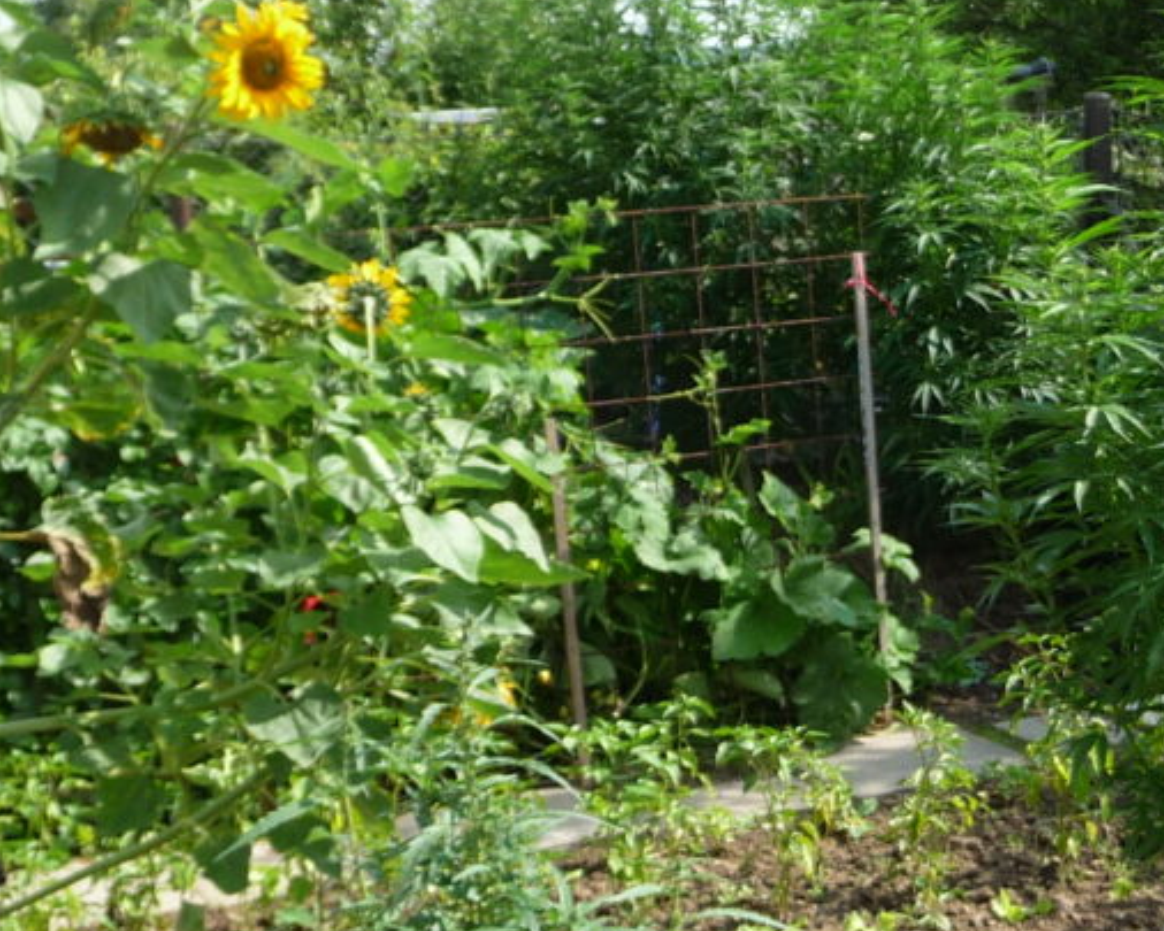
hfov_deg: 23.9
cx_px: 881
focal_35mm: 79
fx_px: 2722
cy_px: 595
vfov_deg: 19.4
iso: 100
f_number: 3.5
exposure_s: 1/400
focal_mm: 5.3
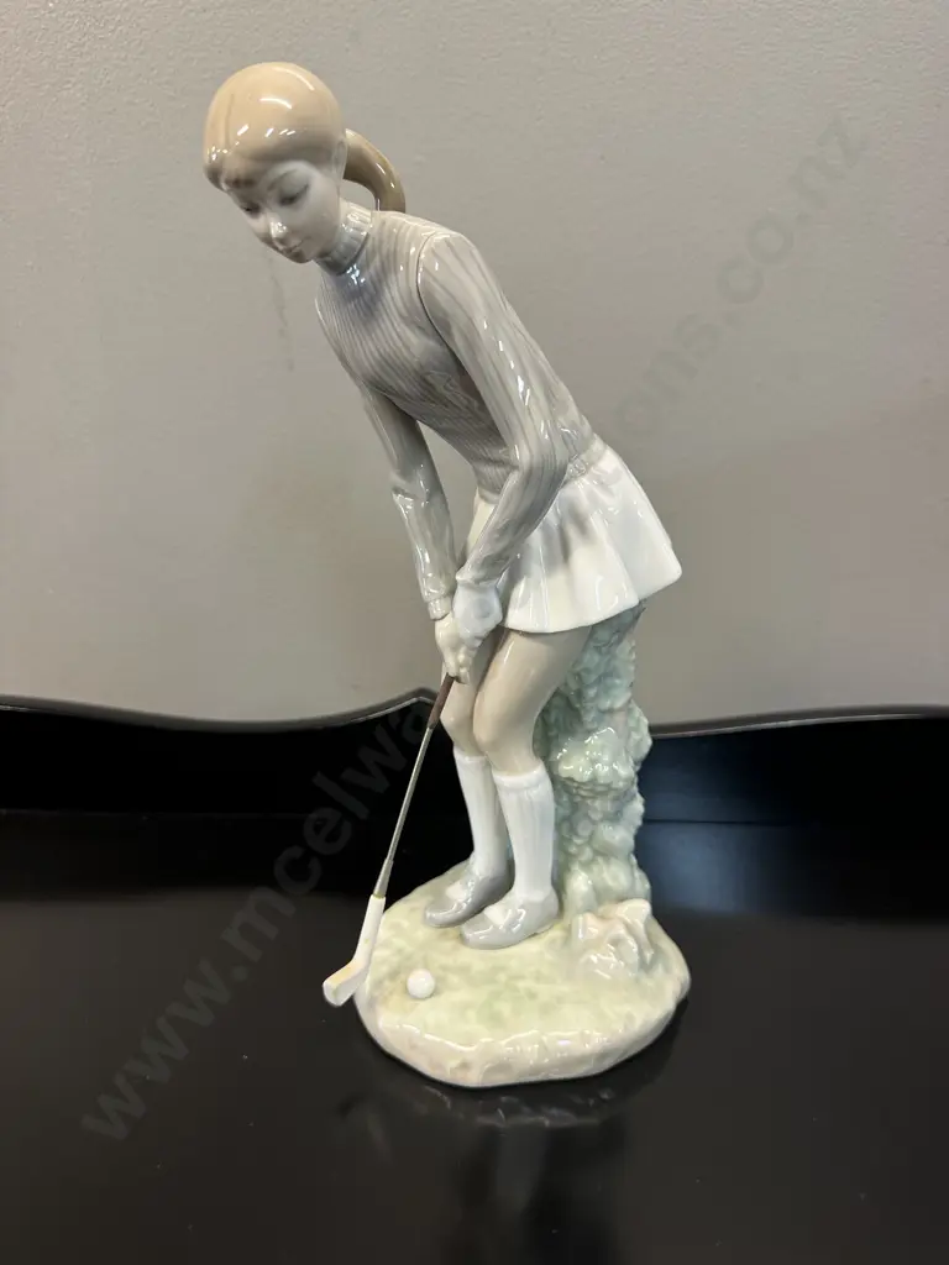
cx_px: 474
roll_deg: -0.5
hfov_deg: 56.8
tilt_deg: -16.7
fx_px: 877
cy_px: 632
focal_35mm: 24
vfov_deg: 71.6
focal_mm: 6.86
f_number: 1.78
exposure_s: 1/50
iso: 200
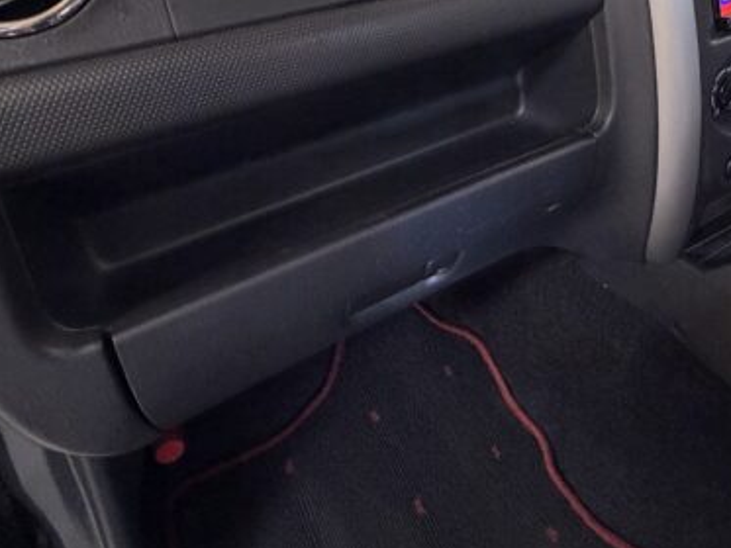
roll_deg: +4.9
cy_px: 51
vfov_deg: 42.7
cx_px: 533
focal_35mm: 30
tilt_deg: -18.7
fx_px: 634
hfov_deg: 57.4
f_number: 2.2
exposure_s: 1/50
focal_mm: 2.22
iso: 400
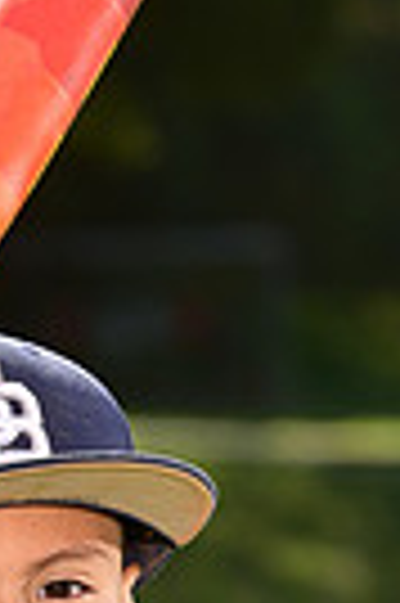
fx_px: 8856
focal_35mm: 530
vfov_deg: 3.9
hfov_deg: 2.6
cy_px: 1044
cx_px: -56
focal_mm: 122
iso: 100
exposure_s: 1/250
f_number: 5.6
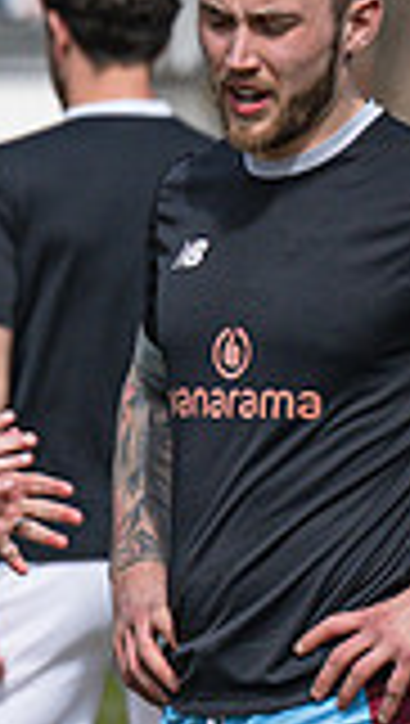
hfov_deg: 0.8
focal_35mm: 1457
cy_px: 686
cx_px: 50
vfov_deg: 1.5
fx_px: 28057
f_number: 4.5
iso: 200
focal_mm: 180
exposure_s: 1/3200
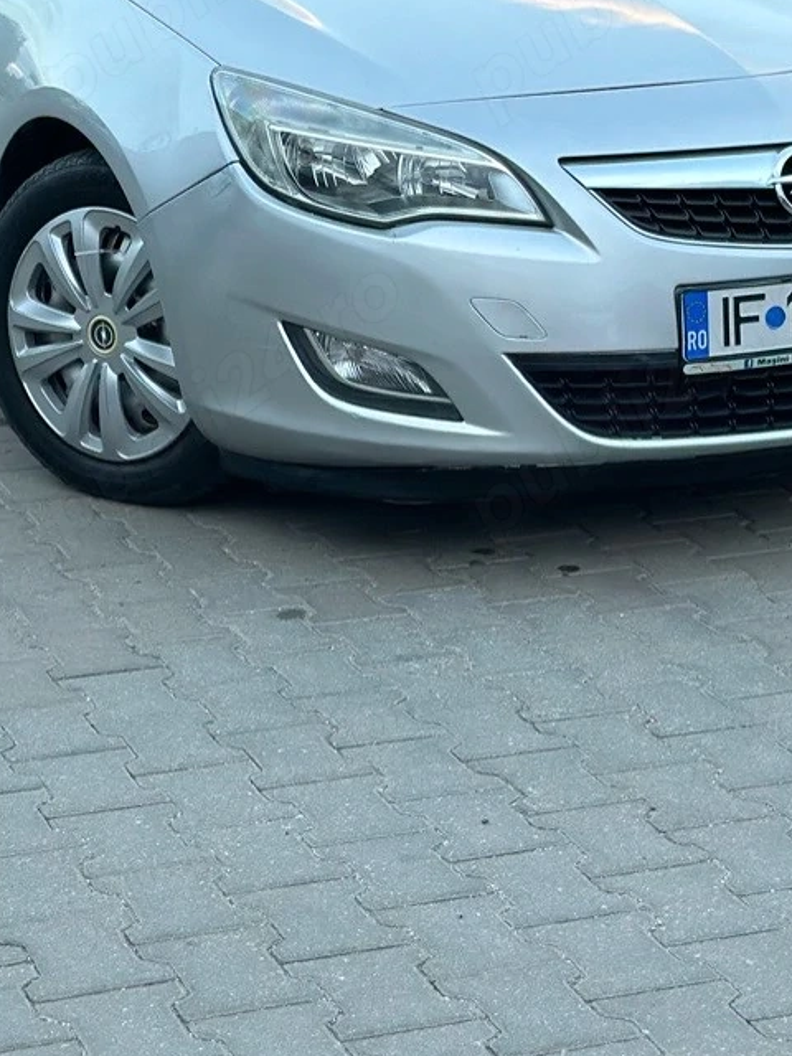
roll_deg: +0.2
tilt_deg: -6.8
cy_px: 40
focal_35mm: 100
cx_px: 330
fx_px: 3051
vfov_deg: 19.2
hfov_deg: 14.8
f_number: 1.78
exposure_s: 1/121
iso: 100
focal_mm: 6.86
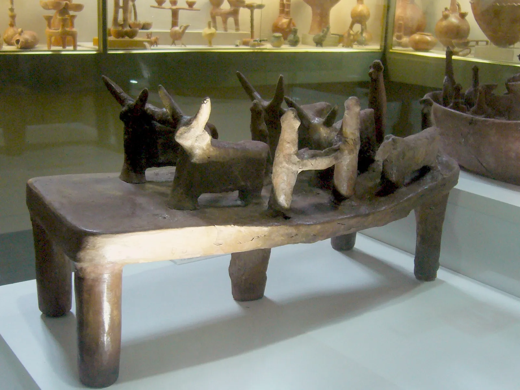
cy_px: 195
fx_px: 676
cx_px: 260
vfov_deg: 32.2
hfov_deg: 42.1
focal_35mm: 45
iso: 200
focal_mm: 6
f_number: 2.9
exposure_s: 1/13
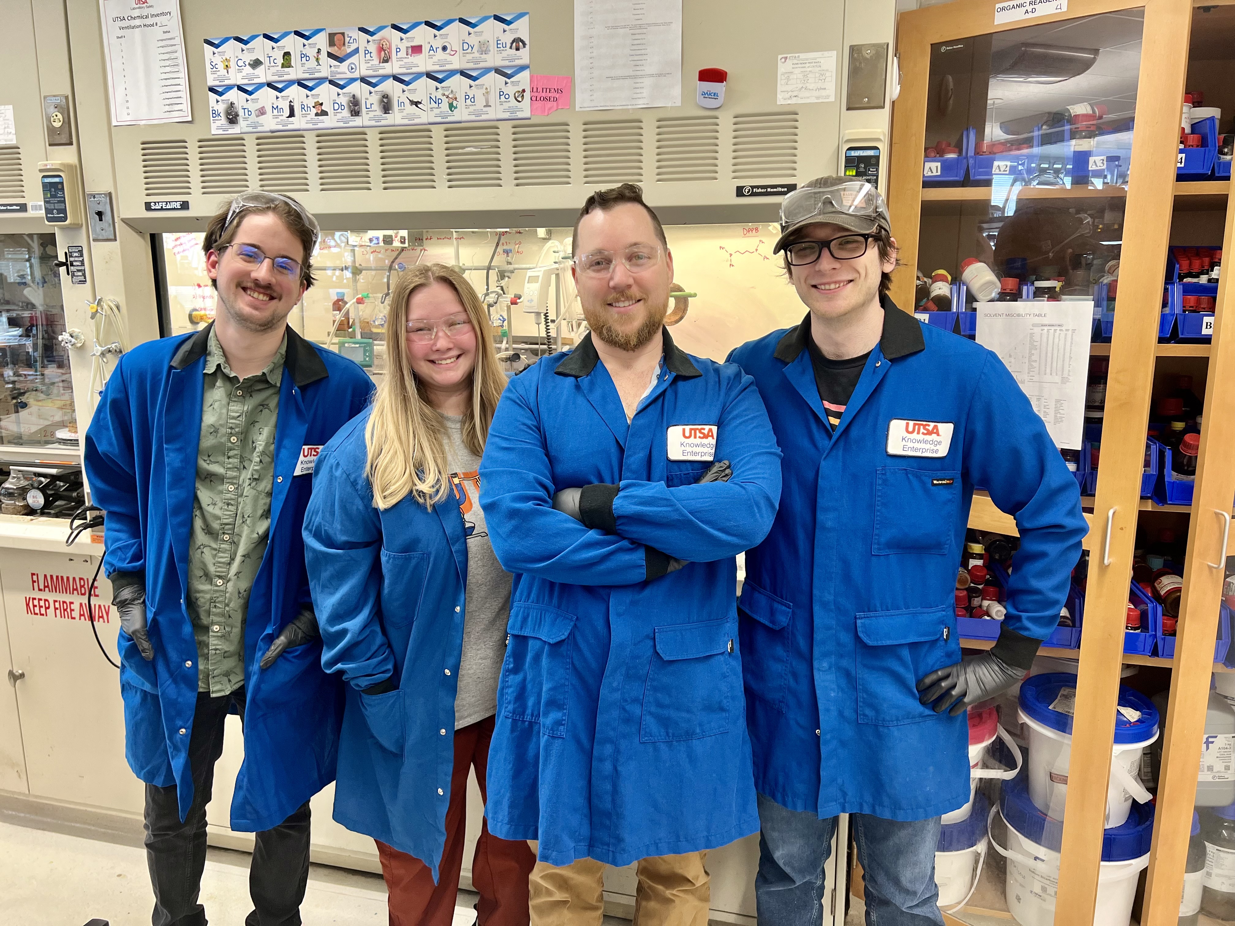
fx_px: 928
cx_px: 618
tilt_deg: -11.1
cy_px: 463
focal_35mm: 26
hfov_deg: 67.3
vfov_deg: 53.1
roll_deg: -0.1
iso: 125
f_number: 1.5
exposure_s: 1/120
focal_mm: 5.7
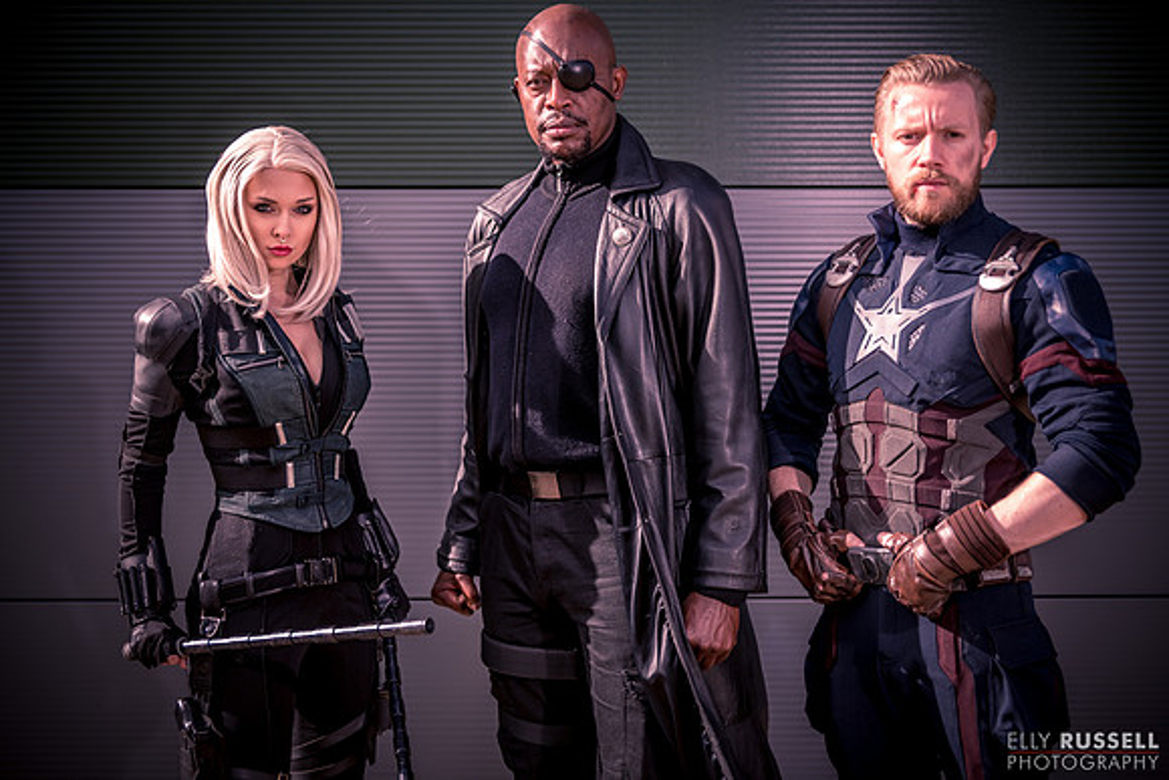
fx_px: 1878
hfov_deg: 34.6
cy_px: 390
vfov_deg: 23.5
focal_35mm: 58
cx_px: 584
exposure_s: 1/800
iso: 125
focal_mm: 56
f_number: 3.5
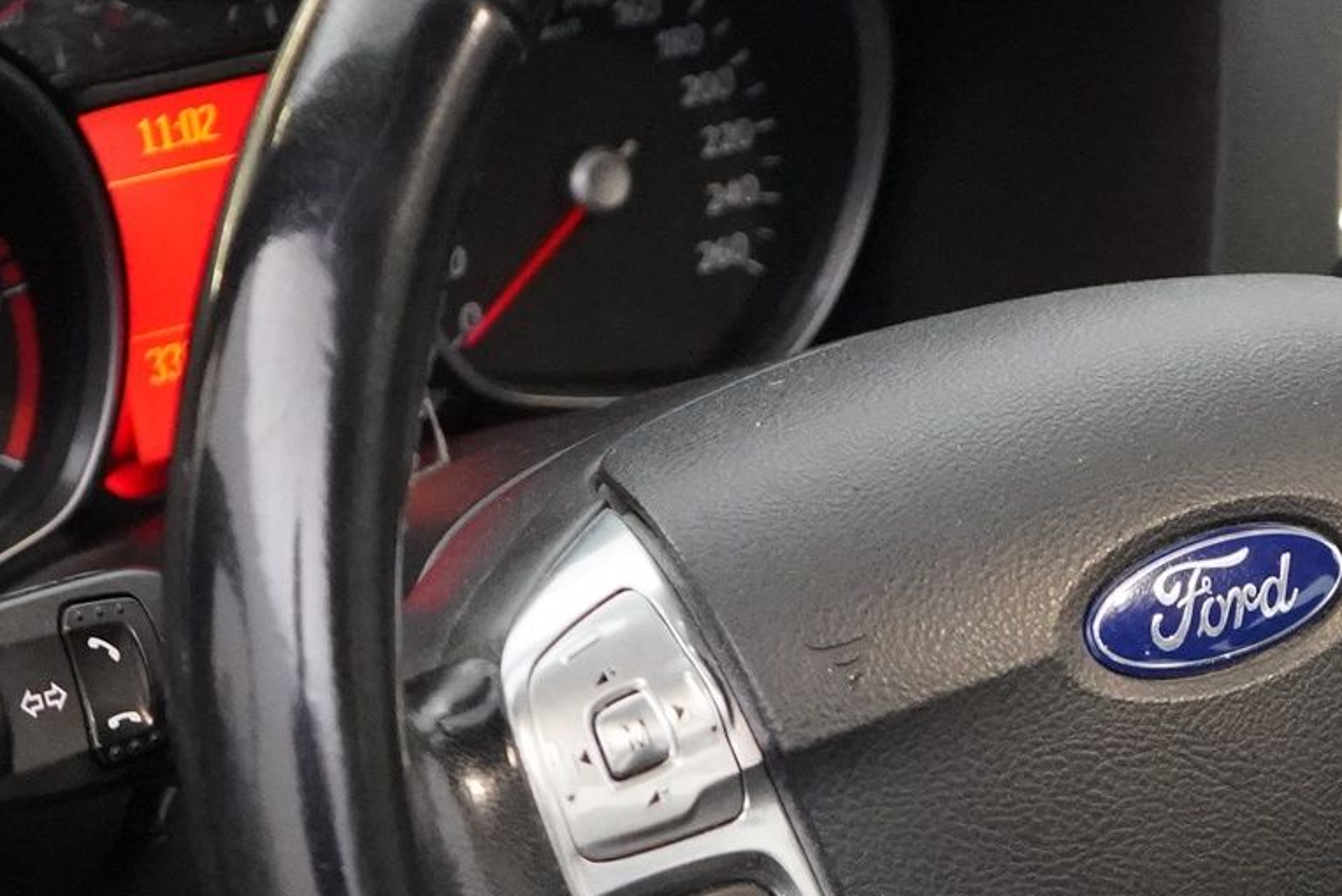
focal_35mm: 121
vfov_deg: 11.3
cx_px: 1435
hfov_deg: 16.5
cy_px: 700
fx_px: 4512
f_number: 4
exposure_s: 1/160
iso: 12800
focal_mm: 37
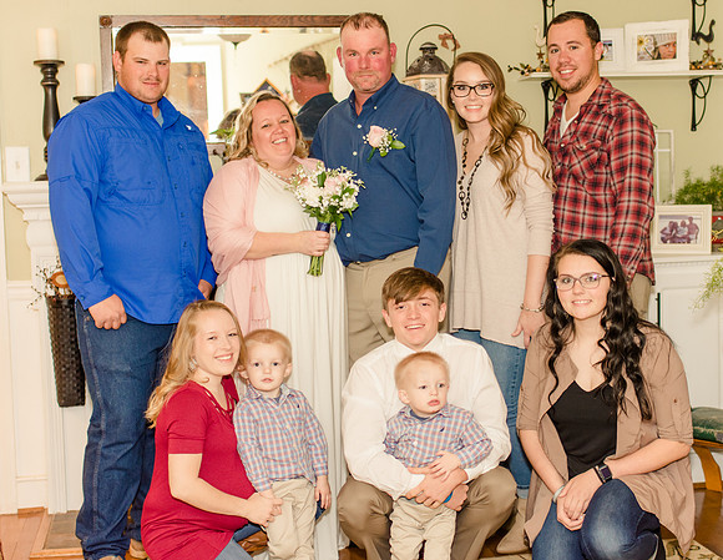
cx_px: 418
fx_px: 1224
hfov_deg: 32.9
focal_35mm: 58
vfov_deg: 25.8
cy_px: 280
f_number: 1.8
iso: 400
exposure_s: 1/160
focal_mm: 35
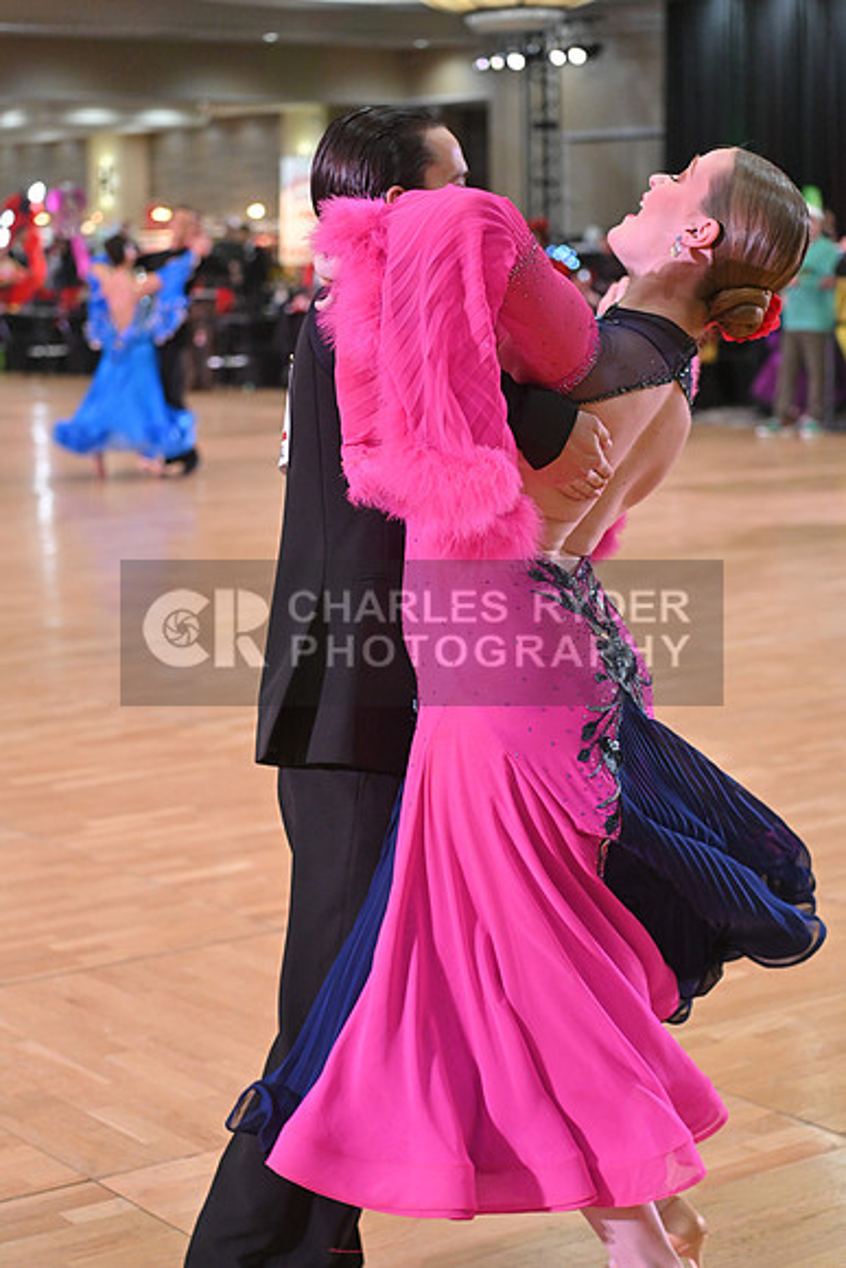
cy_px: 634
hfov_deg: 19.5
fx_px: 2466
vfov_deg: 28.8
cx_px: 423
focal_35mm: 70
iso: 3200
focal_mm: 70
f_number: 4.5
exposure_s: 1/400
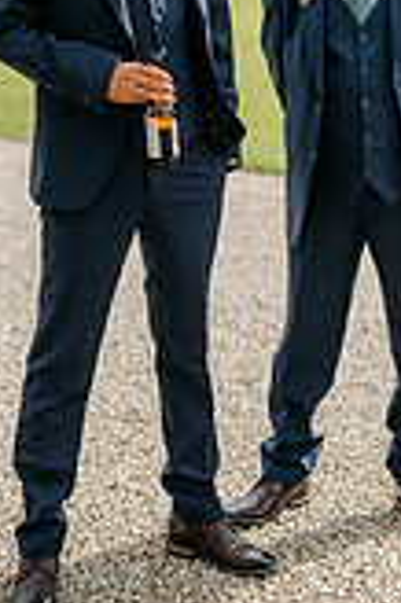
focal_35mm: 96
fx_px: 1607
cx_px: 224
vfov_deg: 20.7
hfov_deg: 14.2
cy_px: 33
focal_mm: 35
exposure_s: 1/4000
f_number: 2
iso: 100
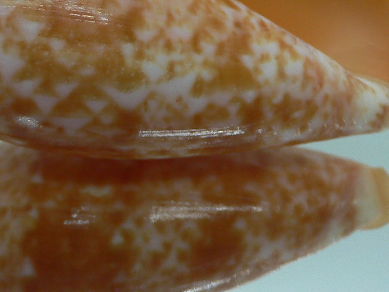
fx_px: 865
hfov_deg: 25.2
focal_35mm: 77
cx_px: 129
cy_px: 38
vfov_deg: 18.9
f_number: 2.8
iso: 80
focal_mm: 4.6
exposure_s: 1/60
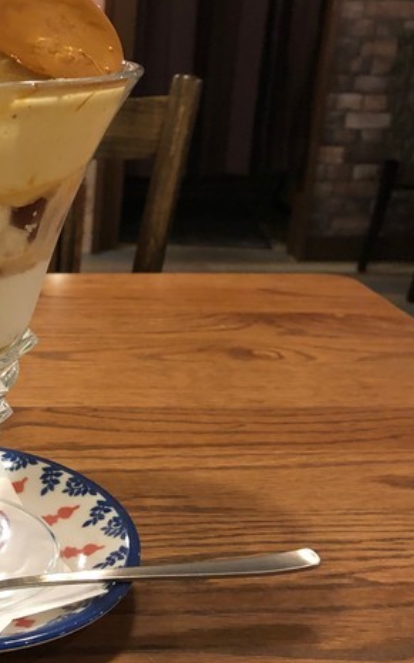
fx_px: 921
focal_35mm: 51
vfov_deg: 39.6
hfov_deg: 23.5
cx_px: -57
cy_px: 350
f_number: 1.8
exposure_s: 1/11
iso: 100
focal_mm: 3.99
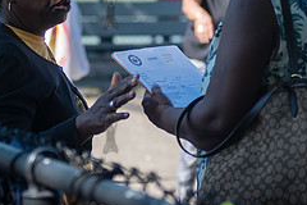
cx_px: 81
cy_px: 37
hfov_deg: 8.3
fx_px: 2123
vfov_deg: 5.5
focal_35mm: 249
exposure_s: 1/1000
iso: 200
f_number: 3.5
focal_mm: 86
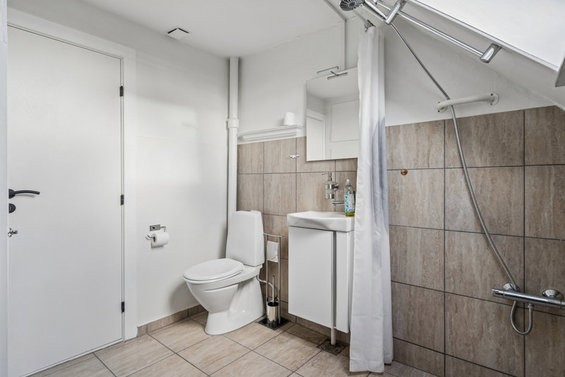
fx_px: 282
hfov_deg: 90.0
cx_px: 282
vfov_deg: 67.4
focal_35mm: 18
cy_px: 188
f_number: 6.3
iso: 400
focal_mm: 18
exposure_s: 1/15
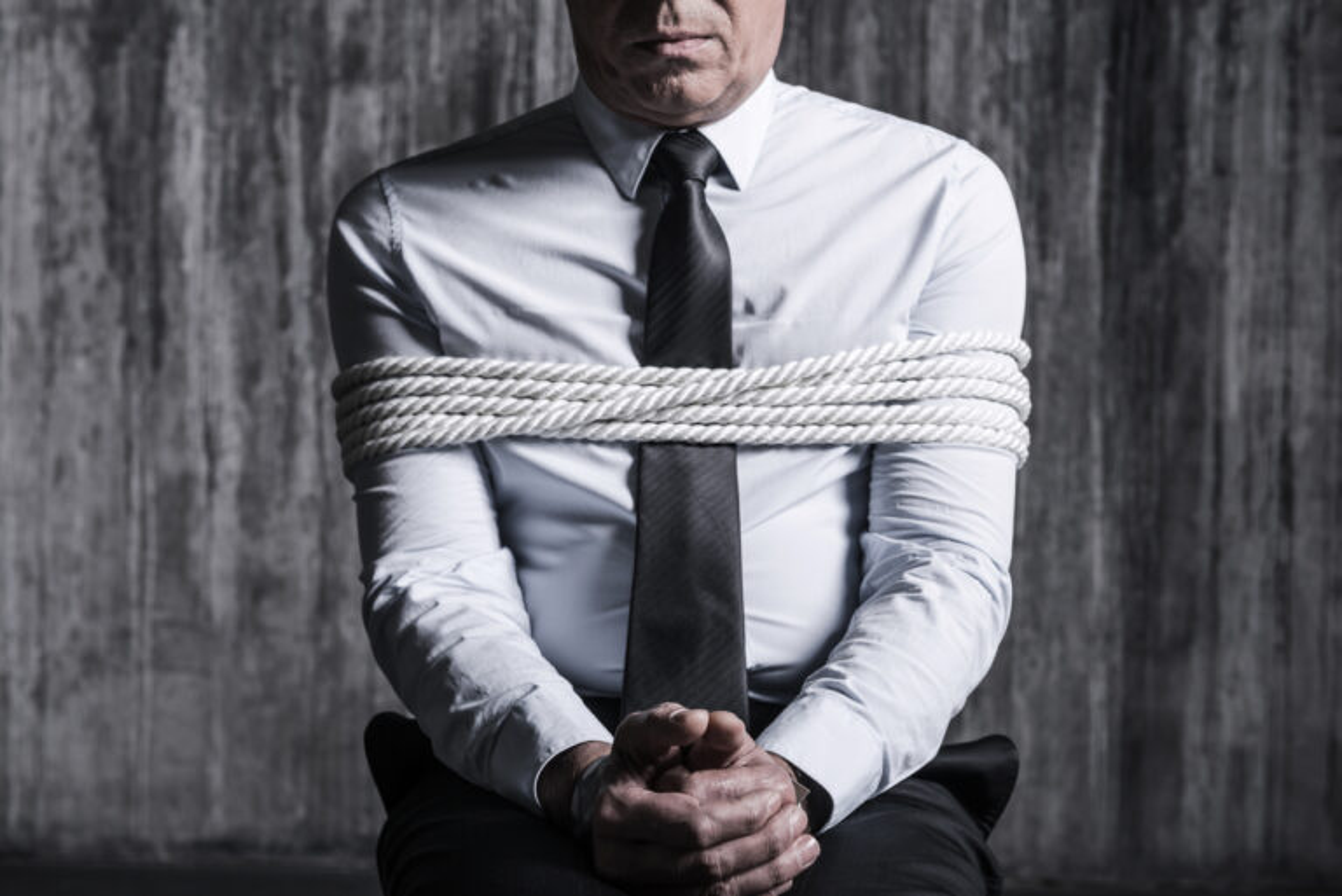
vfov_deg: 22.7
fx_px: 2238
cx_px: 671
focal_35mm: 60
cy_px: 448
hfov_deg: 33.4
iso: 200
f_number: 6.3
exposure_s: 1/160
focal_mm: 60
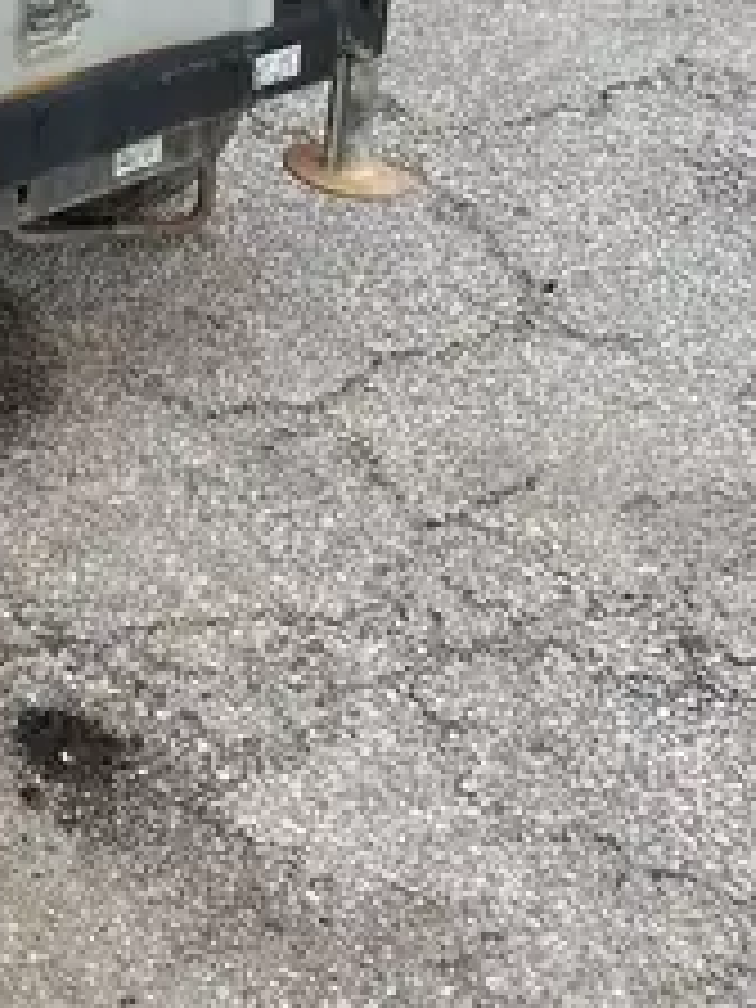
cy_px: -511
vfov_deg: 19.9
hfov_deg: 15.7
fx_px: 2475
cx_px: -441
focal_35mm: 85
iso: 50
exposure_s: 1/2825
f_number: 1.6
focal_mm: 5.1
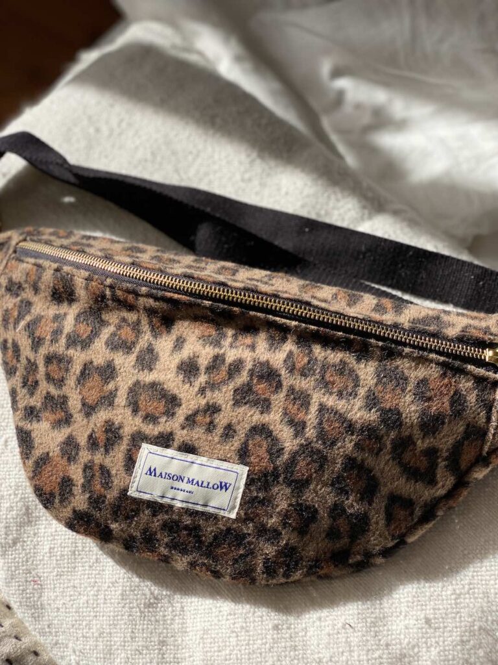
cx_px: 249
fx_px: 997
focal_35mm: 52
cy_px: 332
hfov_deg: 28.0
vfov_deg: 36.8
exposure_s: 1/940
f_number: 2
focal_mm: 6
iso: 20
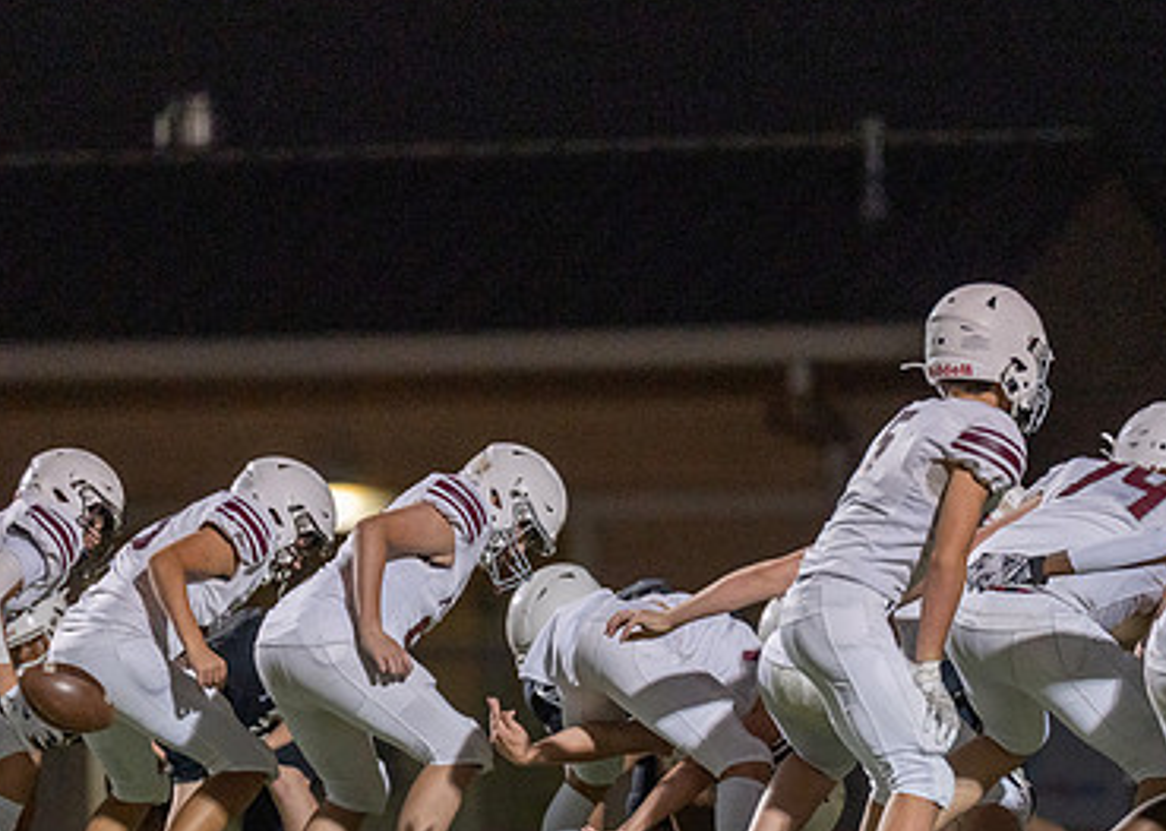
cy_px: 657
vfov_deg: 3.8
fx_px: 12409
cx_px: 666
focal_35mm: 375
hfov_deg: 5.4
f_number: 2.8
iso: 2000
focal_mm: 200
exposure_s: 1/1000
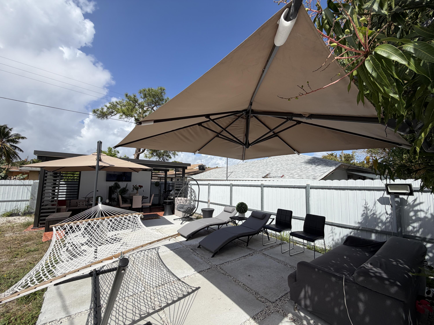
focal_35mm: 14
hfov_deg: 102.1
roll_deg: -1.3
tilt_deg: +6.0
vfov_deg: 85.7
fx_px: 176
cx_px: 217
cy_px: 162
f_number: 2.2
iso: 20
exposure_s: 1/1211
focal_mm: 2.22
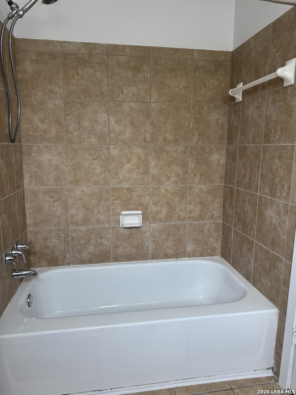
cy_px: 198
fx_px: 274
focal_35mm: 24
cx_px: 148
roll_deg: -0.2
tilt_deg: -11.2
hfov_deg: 56.8
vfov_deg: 71.6
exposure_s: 1/120
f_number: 1.78
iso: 80
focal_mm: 6.76
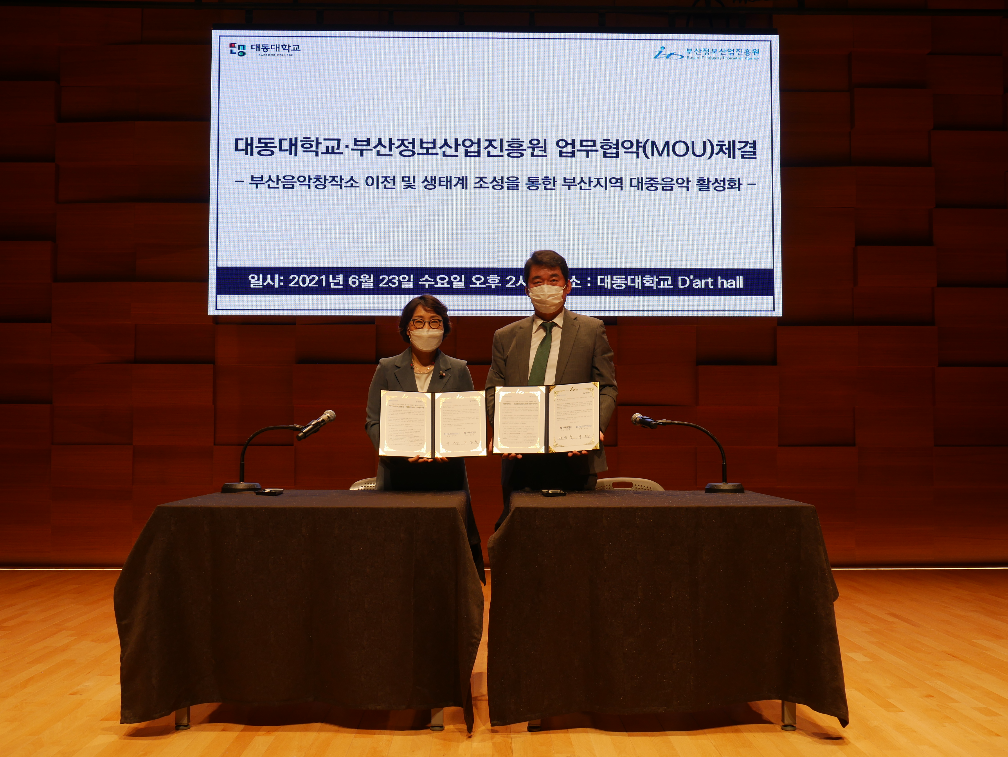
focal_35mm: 40
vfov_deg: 36.0
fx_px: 1165
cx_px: 504
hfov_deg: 46.8
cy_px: 378
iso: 200
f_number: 5
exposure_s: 1/80
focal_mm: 20
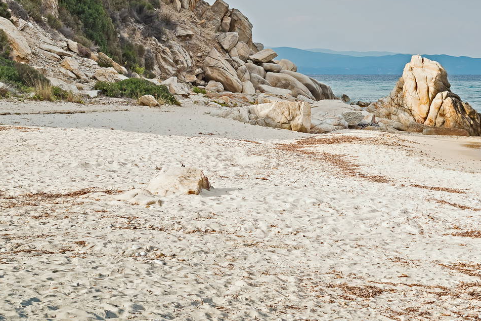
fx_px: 1349
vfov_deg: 13.5
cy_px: 70
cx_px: 345
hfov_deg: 20.1
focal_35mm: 101
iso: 250
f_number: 9
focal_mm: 50
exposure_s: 1/320
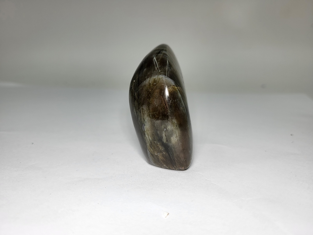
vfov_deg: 53.1
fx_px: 235
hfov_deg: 67.3
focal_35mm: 26
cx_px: 156
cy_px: 118
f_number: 1.8
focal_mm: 5.4
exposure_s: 1/400
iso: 40
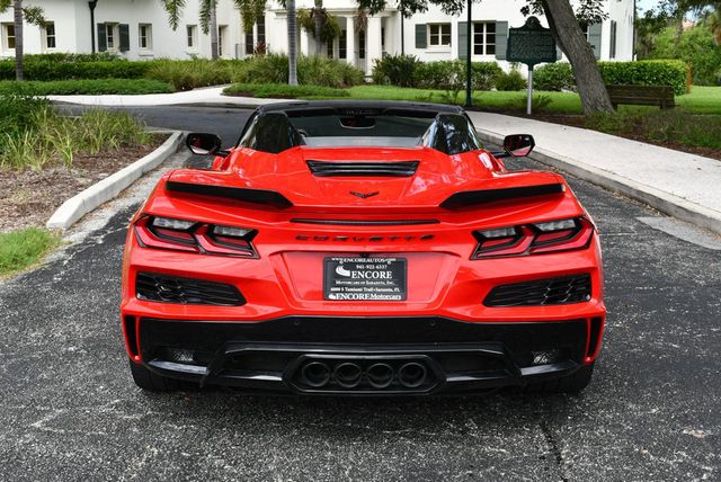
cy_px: 241
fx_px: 1042
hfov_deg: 38.2
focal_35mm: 52
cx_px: 360
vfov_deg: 26.0
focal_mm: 26
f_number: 8
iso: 200
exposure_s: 1/250
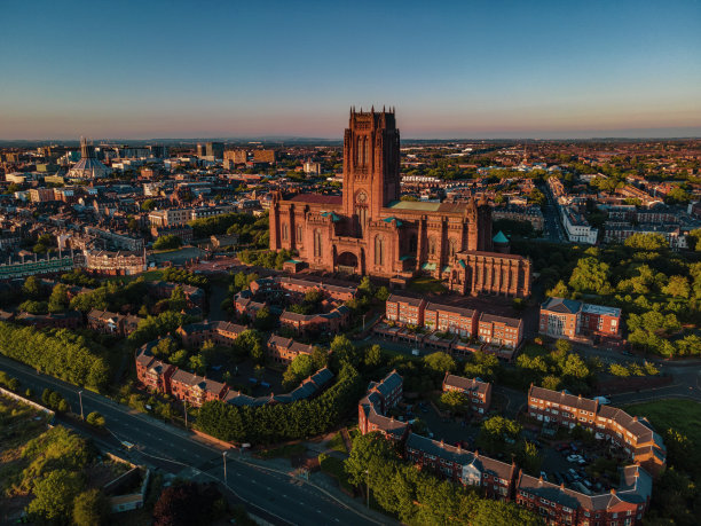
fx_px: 486
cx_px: 350
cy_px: 263
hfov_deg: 71.6
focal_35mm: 24
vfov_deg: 56.8
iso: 100
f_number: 2.8
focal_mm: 4.5
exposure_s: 1/180
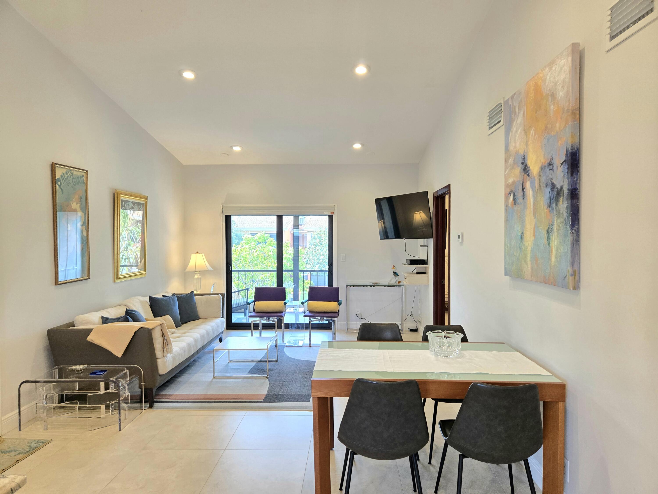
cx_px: 329
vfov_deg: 58.9
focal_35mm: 23
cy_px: 247
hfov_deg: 73.9
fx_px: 437
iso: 125
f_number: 1.8
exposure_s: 1/120
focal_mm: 5.4
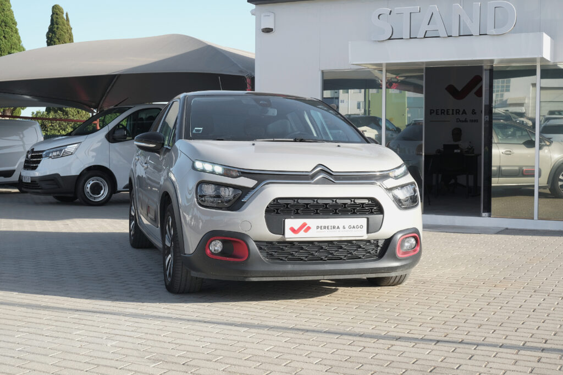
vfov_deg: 27.0
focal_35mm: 50
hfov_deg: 39.6
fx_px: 782
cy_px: 188
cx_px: 282
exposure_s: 1/100
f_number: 8
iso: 160
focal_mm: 33.3
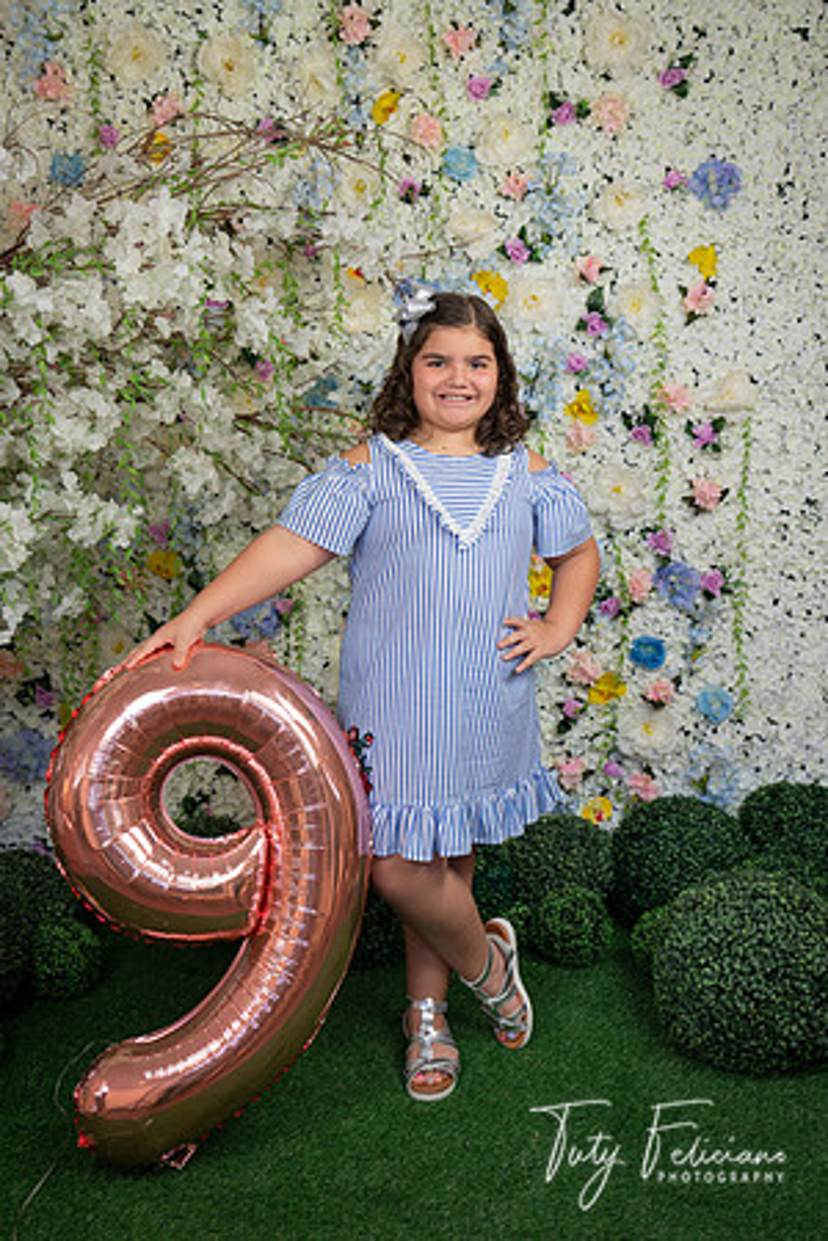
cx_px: 414
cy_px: 620
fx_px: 1276
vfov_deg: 51.9
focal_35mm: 37
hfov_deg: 35.9
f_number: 4.5
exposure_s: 1/125
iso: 800
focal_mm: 37
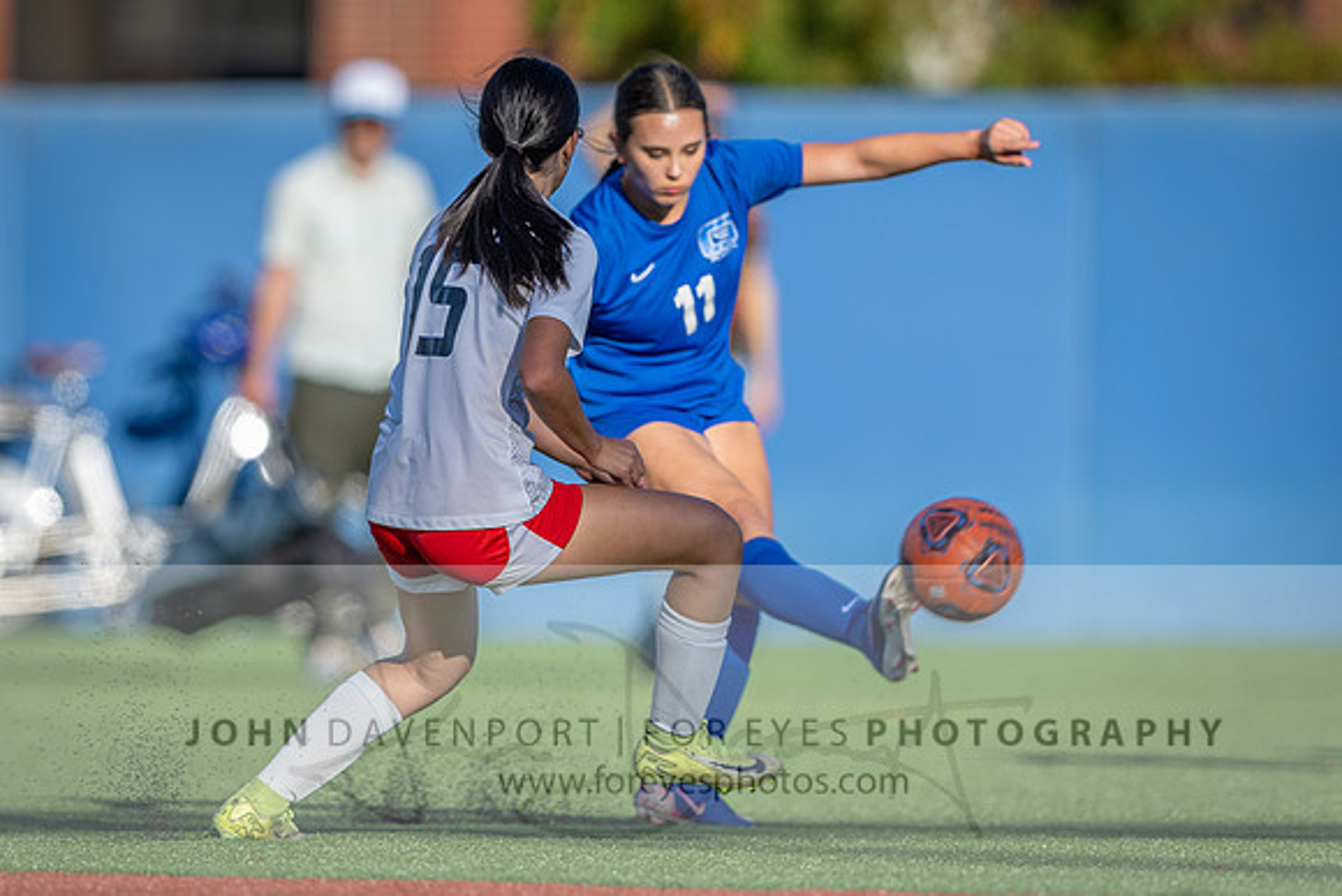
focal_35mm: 778
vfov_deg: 1.8
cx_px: 535
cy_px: 359
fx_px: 29014
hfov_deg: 2.6
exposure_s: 1/1000
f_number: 3.2
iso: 64
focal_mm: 400
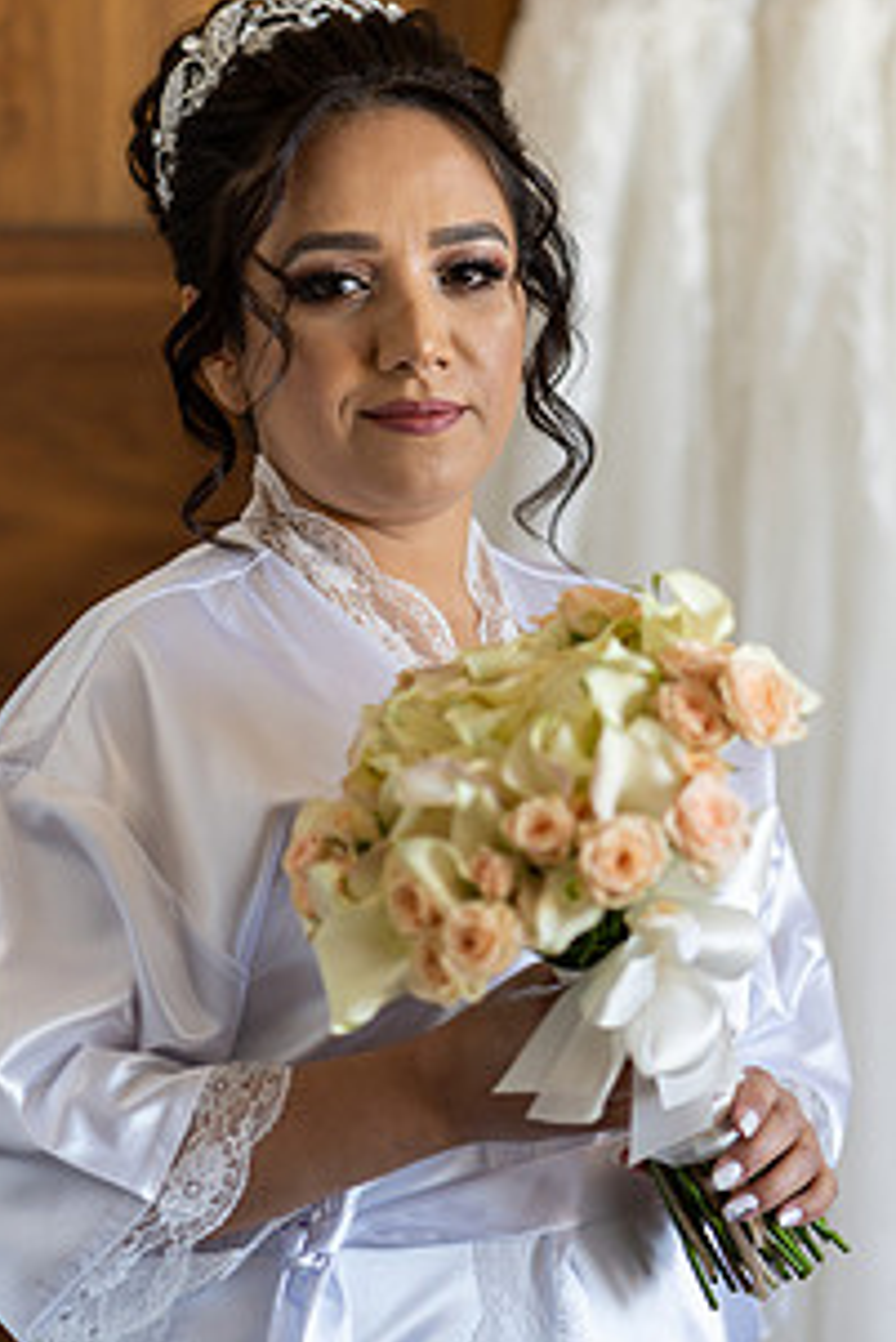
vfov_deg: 16.1
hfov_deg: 10.8
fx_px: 4736
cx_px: 548
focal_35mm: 127
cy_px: 673
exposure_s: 1/160
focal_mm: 85
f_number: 1.8
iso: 160
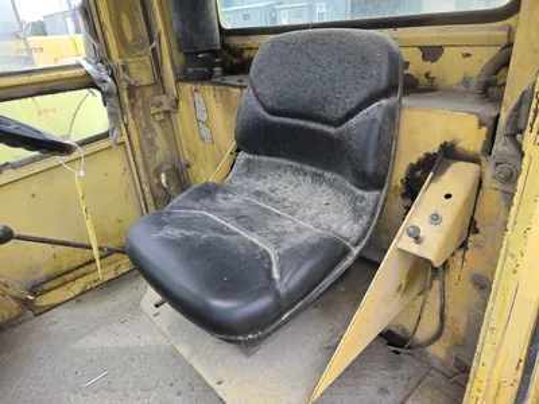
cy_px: 202
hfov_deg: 73.9
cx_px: 270
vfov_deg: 58.9
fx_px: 358
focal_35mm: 23
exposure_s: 1/353
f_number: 1.8
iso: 25
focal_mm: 5.4
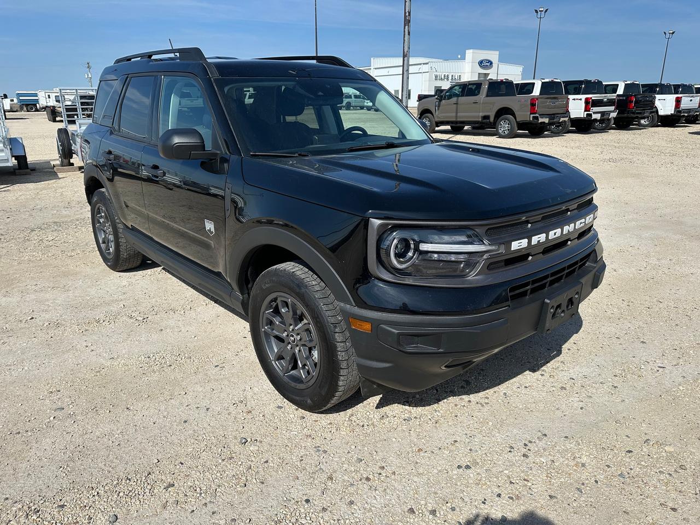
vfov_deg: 56.8
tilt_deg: -17.0
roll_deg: +0.2
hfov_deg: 71.6
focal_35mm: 24
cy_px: 262
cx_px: 350
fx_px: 485
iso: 80
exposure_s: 1/6623
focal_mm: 6.86
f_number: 1.78
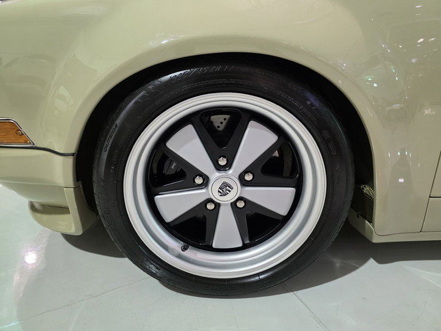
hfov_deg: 73.9
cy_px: 166
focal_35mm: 23
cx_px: 220
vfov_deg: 58.9
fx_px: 293
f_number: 1.7
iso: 1000
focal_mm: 6.3
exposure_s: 1/120
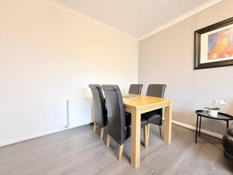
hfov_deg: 102.1
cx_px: 116
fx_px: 94
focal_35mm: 14
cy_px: 88
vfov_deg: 85.7
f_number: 2.2
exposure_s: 1/50
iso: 500
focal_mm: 2.22
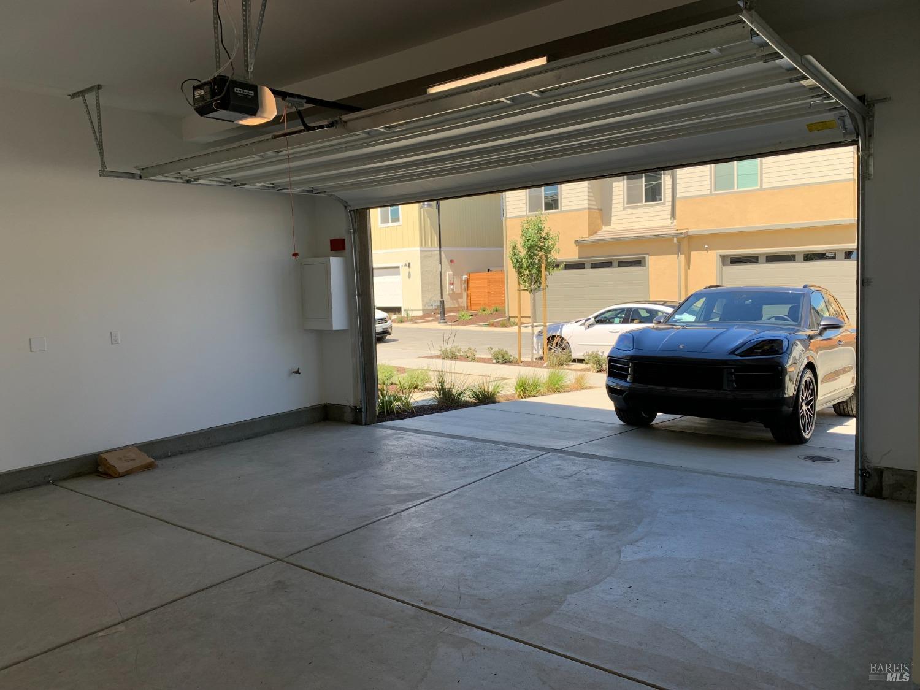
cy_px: 345
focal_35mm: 26
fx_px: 691
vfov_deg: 53.1
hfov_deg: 67.3
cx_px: 460
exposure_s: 1/683
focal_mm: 4.25
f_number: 1.8
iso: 25
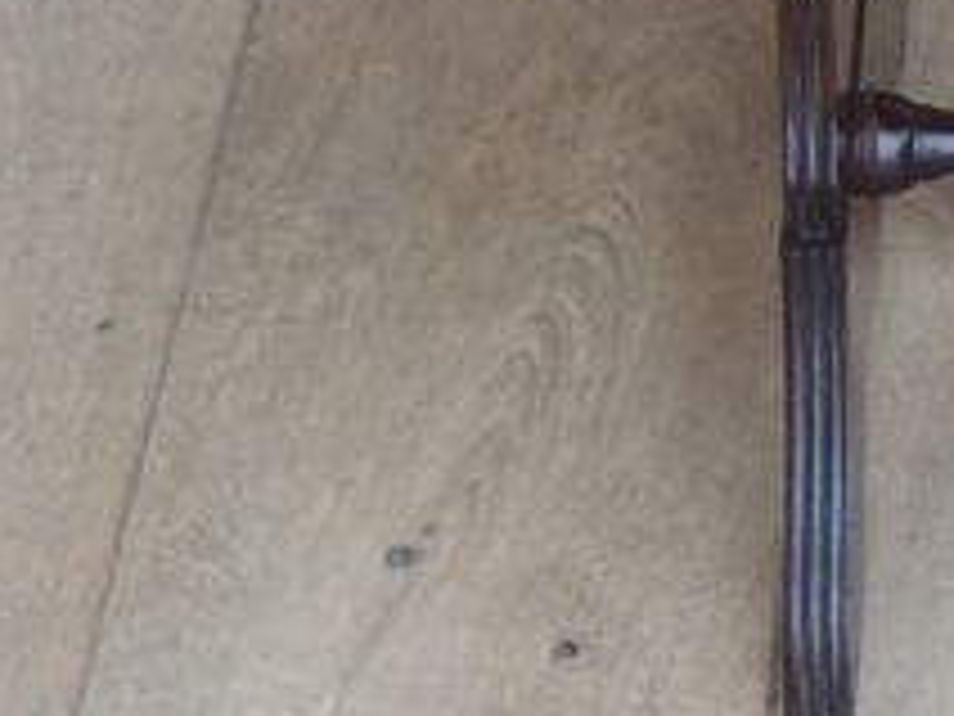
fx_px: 6256
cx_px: 1400
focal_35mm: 227
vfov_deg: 6.3
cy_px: -788
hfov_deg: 8.5
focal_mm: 8.3
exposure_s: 1/30
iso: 400
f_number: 3.5
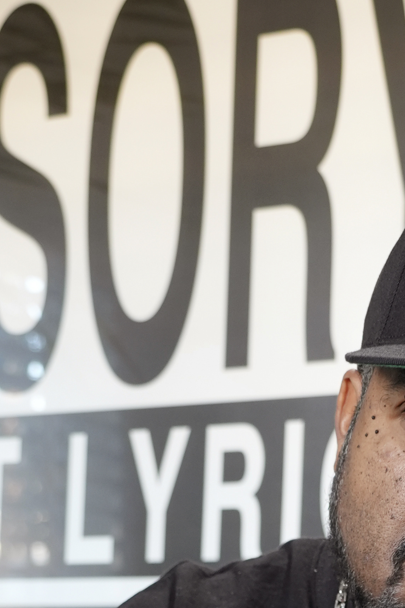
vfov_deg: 18.0
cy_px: 718
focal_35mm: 108
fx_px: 1822
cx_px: 187
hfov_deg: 12.7
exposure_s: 1/20
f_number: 4
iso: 800
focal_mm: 31
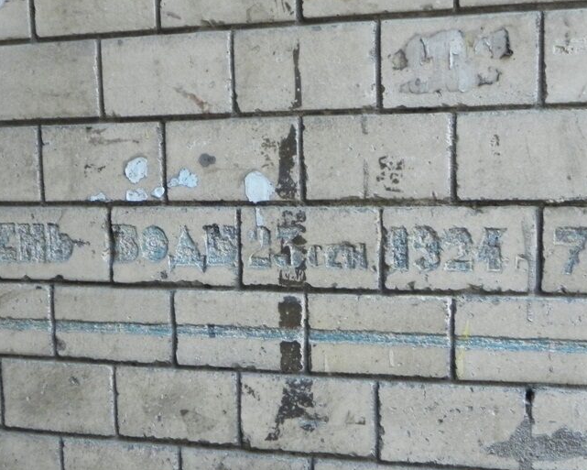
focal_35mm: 55
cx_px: 248
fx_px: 956
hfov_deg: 34.1
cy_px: 299
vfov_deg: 27.5
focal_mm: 5.9
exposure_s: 1/24
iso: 400
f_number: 2.8
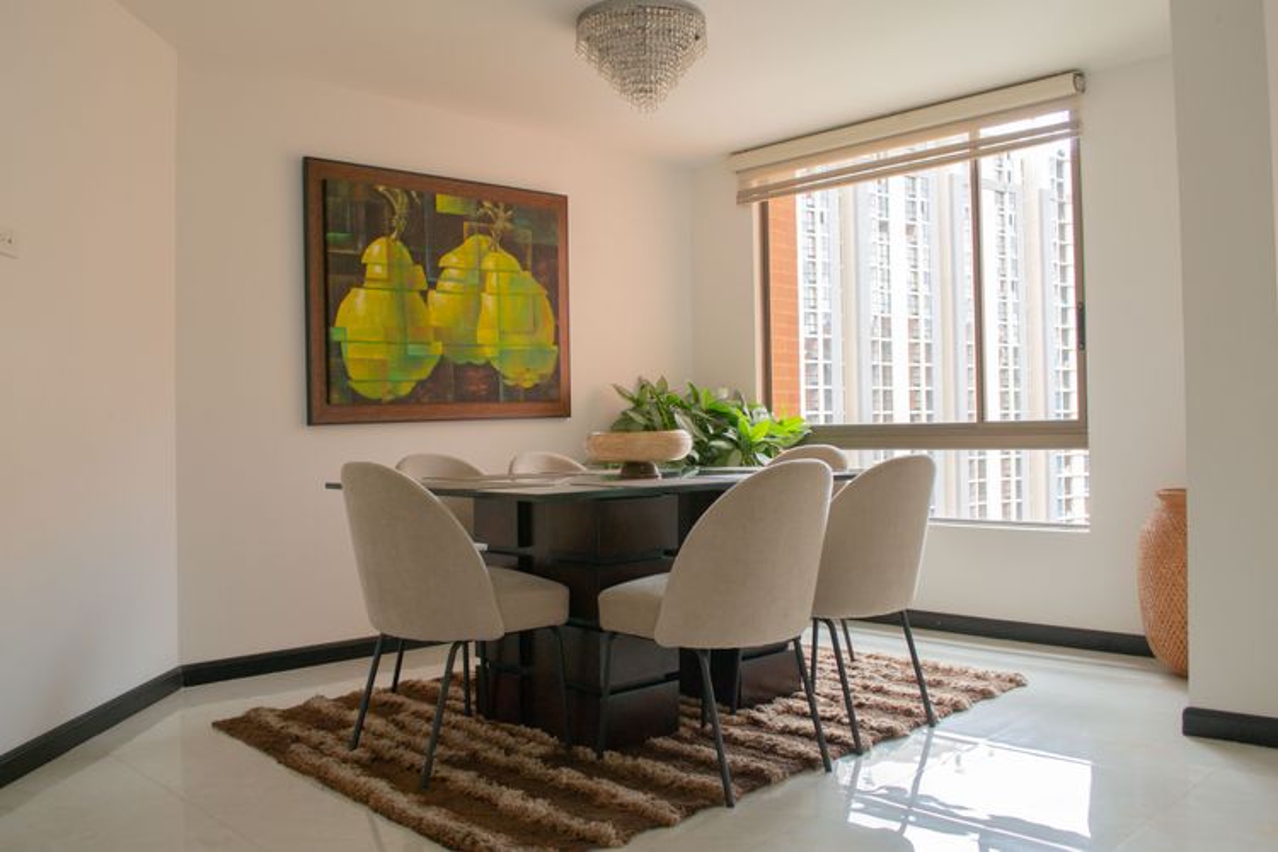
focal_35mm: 28
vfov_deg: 45.8
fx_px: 1008
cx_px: 639
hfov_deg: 64.7
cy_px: 426
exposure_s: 1/30
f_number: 5
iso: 100
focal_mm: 18
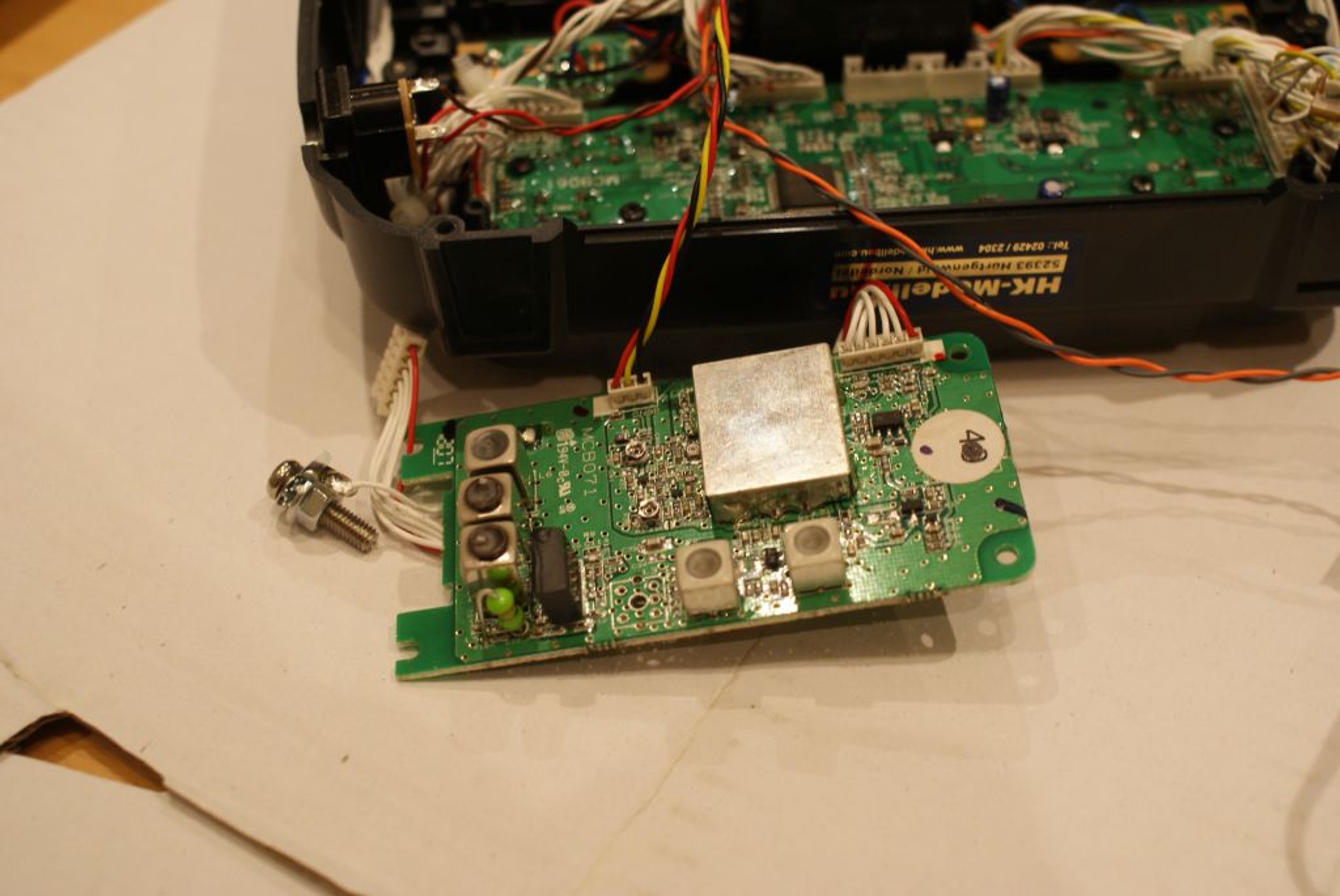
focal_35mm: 45
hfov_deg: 43.6
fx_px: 1677
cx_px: 670
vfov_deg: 29.9
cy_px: 448
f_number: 5
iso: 400
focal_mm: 30
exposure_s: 1/10
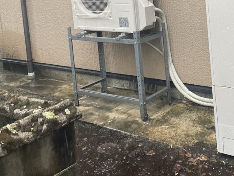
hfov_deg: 31.8
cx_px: 187
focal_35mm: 59
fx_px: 399
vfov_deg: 23.9
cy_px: 8
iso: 100
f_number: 1.6
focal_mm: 4.2
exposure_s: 1/121
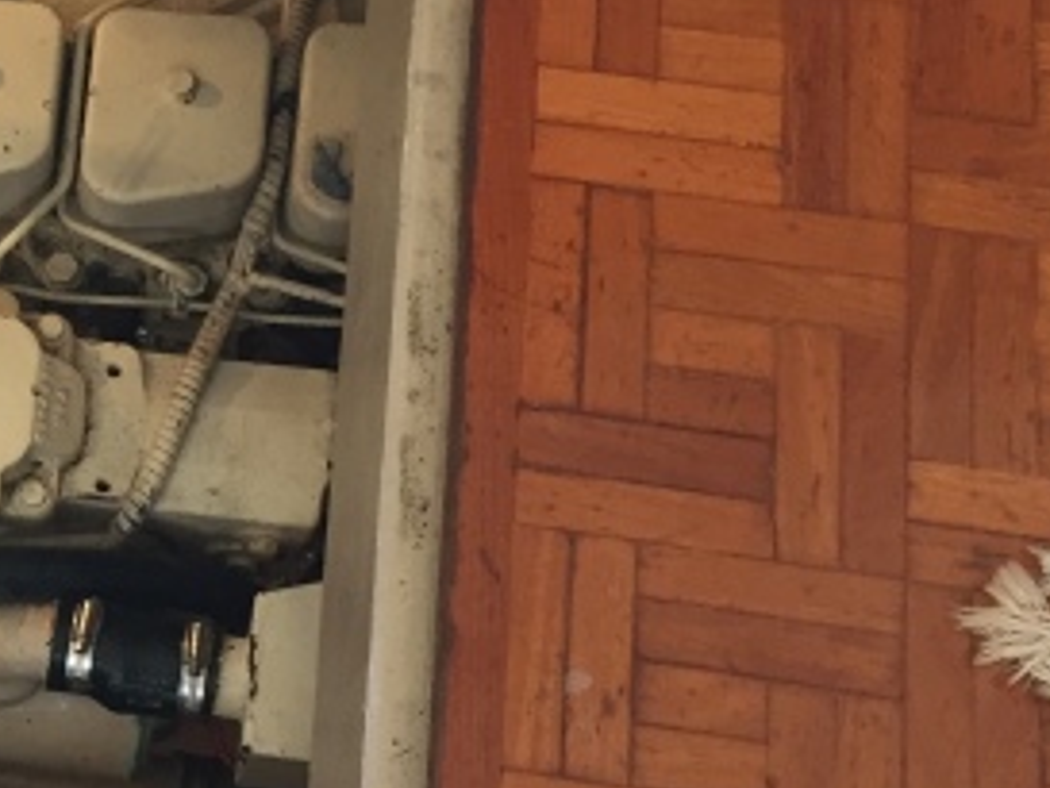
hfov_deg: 20.4
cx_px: -431
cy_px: 315
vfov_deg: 17.4
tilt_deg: -71.7
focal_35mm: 85
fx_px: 2579
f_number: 2.2
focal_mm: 4.15
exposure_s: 1/30
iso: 80
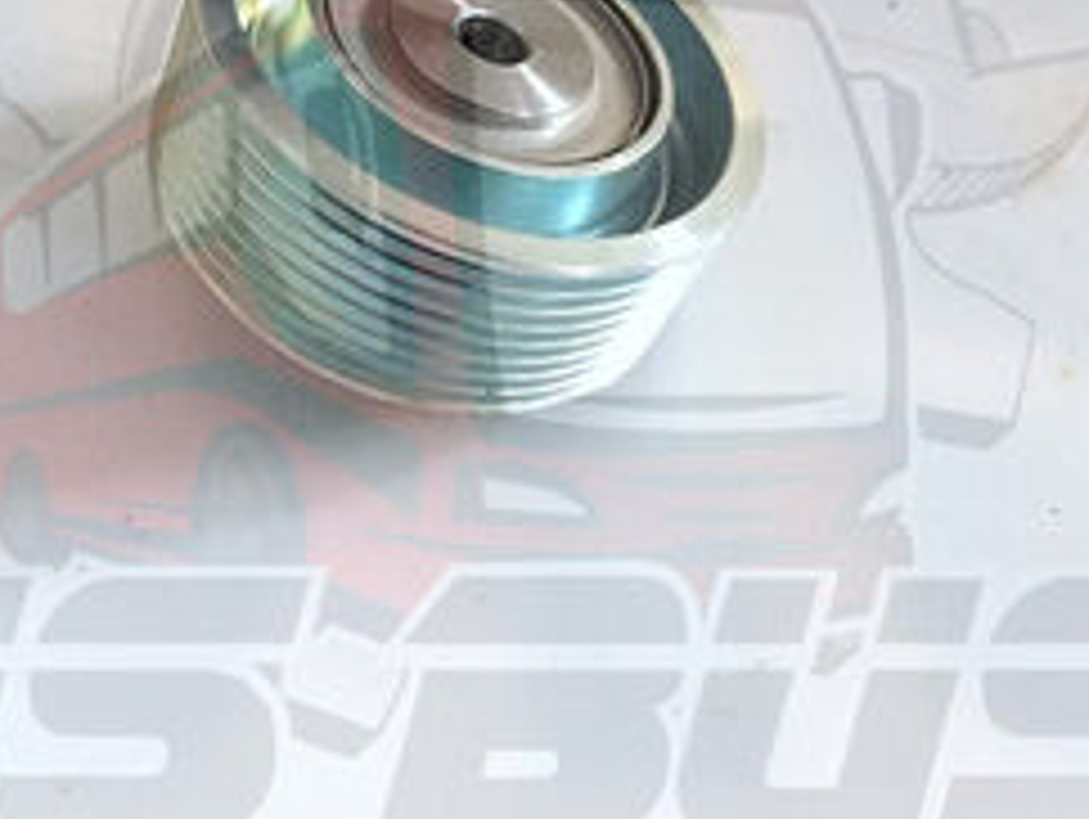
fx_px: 1543
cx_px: 434
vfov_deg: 29.3
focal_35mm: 49
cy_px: 218
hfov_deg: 38.7
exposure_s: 1/17
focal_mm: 4.15
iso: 320
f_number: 2.2
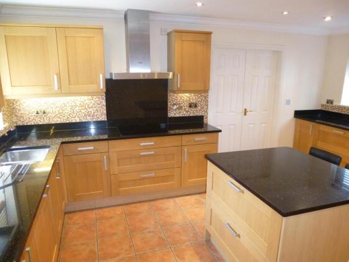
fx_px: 252
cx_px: 176
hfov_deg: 69.4
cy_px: 133
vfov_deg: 54.9
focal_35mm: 25
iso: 800
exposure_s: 1/60
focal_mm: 4.3
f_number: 3.3
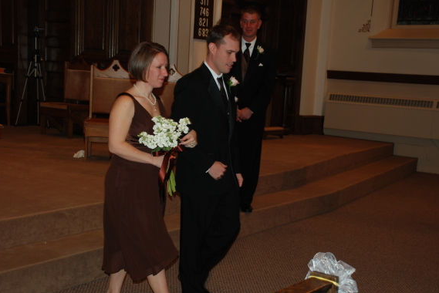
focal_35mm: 54
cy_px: 152
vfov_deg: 25.1
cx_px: 232
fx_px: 659
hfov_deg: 36.8
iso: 200
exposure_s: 1/60
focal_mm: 32
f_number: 4.2
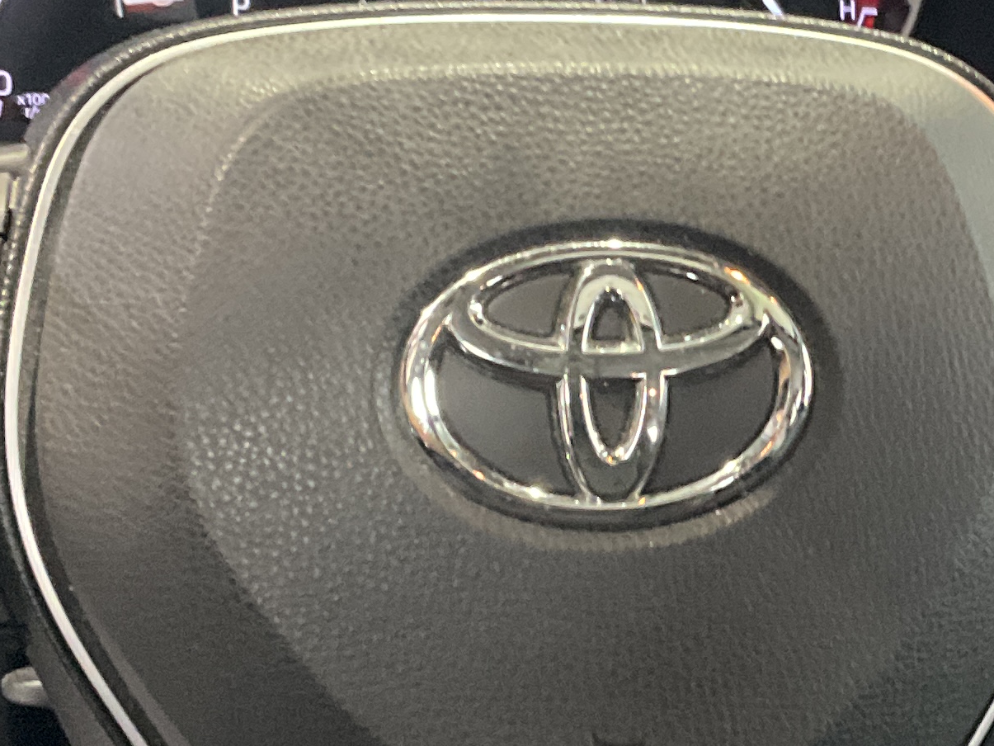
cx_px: 883
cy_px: 373
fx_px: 2786
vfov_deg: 15.2
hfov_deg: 19.9
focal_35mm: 97
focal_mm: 3
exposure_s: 1/33
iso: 320
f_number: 1.8
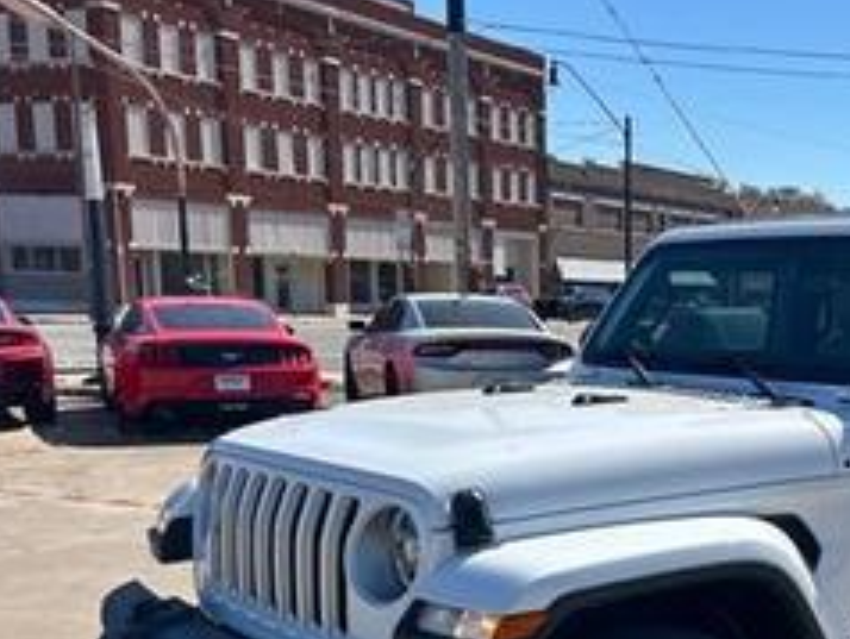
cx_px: 800
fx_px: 1352
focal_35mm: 55
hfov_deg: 32.7
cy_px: 543
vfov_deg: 26.0
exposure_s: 1/4831
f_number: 1.5
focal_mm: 5.7
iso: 50
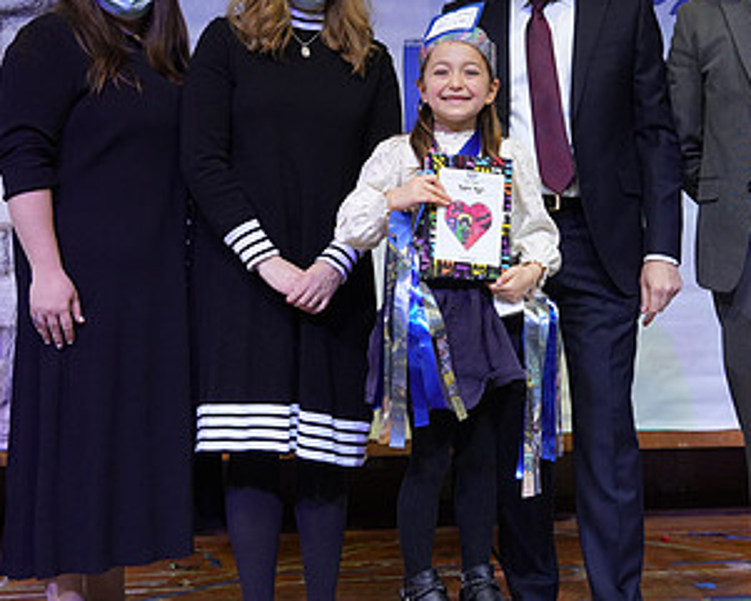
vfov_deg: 27.1
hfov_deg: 33.2
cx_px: 524
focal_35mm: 56
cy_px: 231
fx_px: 1245
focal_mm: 31
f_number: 4.5
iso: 2000
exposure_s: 1/125
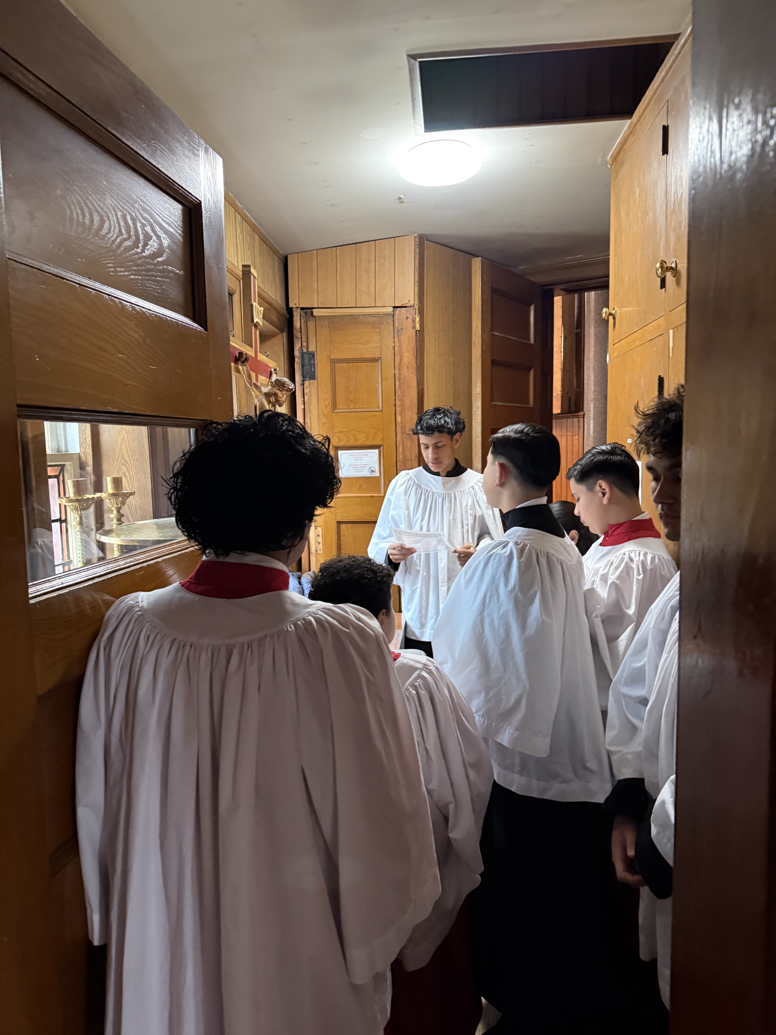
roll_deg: +2.0
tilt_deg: -5.6
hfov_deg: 56.8
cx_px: 388
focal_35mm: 24
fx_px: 717
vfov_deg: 71.6
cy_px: 518
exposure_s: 1/40
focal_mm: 6.76
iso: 800
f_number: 1.78
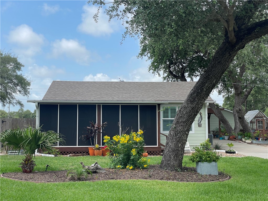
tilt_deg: +3.9
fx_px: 403
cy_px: 100
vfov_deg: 28.0
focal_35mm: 52
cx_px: 134
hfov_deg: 36.8
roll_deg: -0.2
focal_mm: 6
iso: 25
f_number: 2
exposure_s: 1/1410
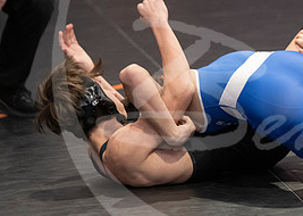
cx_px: 276
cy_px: 118
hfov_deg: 4.3
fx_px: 4057
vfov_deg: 3.0
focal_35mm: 472
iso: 3200
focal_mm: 165
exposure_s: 1/1000
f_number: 2.8
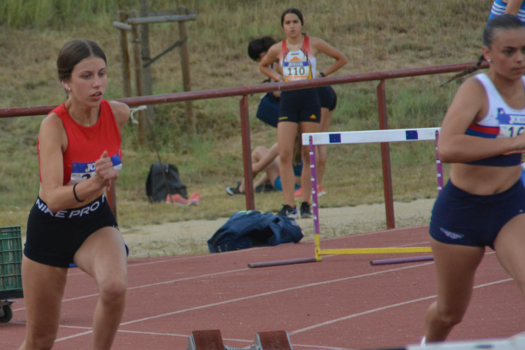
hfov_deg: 3.8
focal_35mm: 546
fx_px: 7962
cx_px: 68
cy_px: 228
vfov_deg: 2.5
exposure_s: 1/800
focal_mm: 200
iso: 800
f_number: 6.3
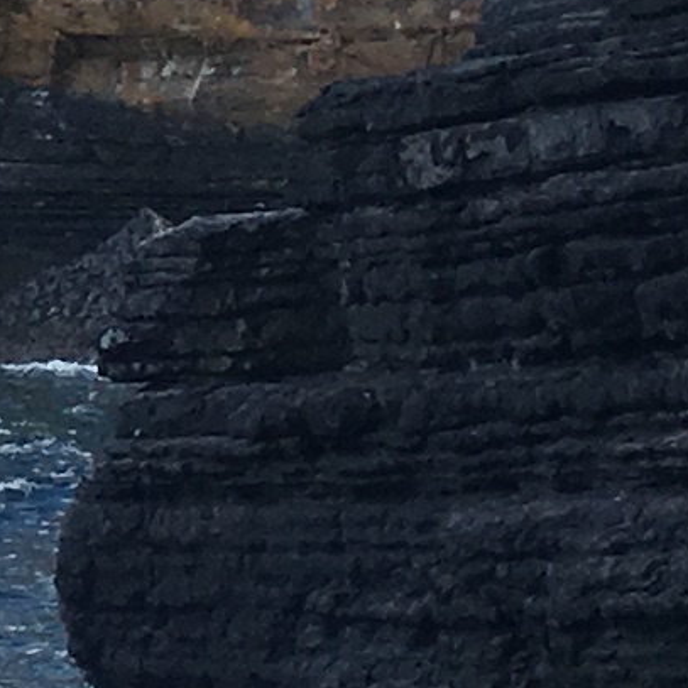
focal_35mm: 254
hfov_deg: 6.0
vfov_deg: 6.9
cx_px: -1844
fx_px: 5712
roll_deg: -1.6
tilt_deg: -0.2
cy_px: 110
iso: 25
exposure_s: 1/810
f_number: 2.2
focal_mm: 4.15
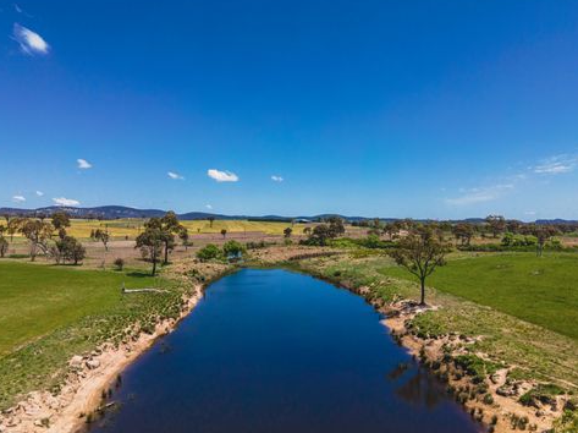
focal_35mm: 26
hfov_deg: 67.3
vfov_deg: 53.0
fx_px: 434
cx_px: 281
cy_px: 218
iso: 100
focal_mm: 4.5
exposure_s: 1/730
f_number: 2.8
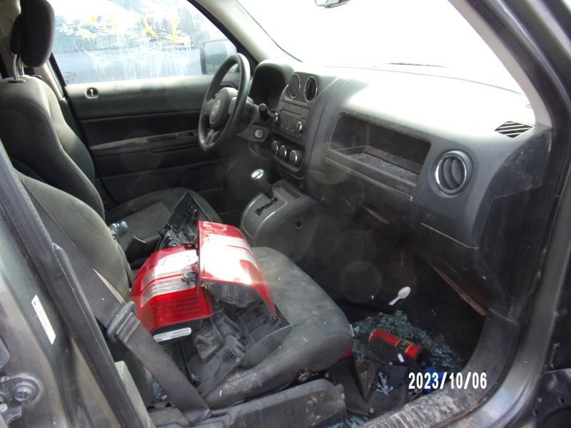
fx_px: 396
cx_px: 286
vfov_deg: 56.8
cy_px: 214
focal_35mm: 24
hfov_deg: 71.6
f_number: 3.3
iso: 80
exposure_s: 1/56
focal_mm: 4.3
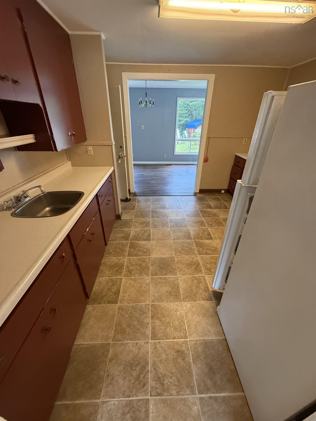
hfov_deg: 85.7
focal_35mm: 14
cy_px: 210
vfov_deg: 102.1
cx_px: 158
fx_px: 170
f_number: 2.2
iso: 320
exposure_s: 1/93
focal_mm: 2.22
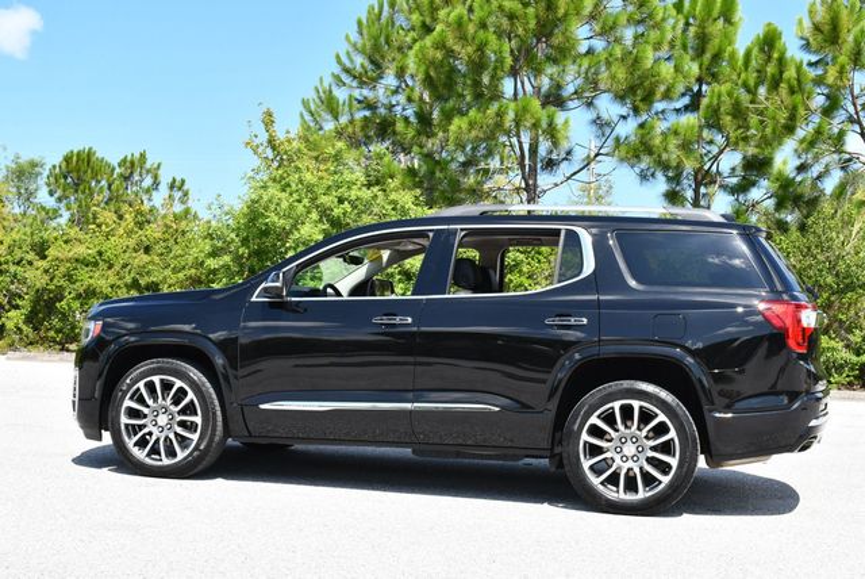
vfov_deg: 26.0
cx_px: 432
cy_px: 290
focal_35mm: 52
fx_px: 1251
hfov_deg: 38.2
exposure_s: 1/250
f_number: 8
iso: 200
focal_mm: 26
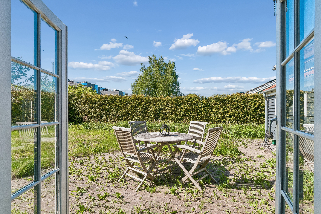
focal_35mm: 18
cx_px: 160
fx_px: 160
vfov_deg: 67.4
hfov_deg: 90.0
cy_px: 107
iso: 200
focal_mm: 12
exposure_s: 1/400
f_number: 10
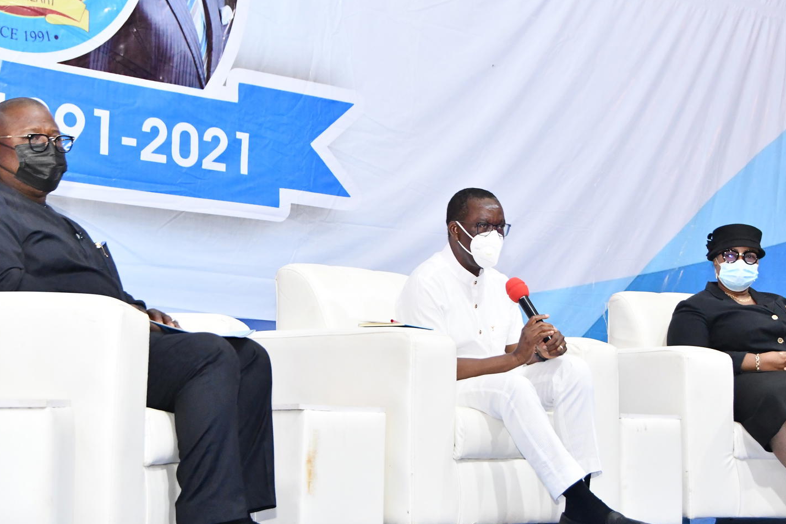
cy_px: 252
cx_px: 380
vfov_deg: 16.3
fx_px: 1834
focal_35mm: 84
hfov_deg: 24.2
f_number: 6.3
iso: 6400
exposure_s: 1/100
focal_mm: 50
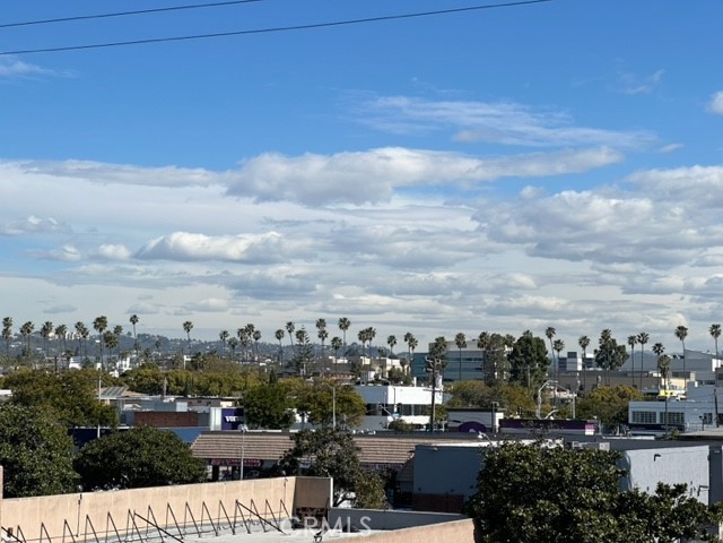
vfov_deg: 19.1
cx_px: 362
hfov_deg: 25.3
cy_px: 272
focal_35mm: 77
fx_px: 1608
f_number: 2.8
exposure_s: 1/1179
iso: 32
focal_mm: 9
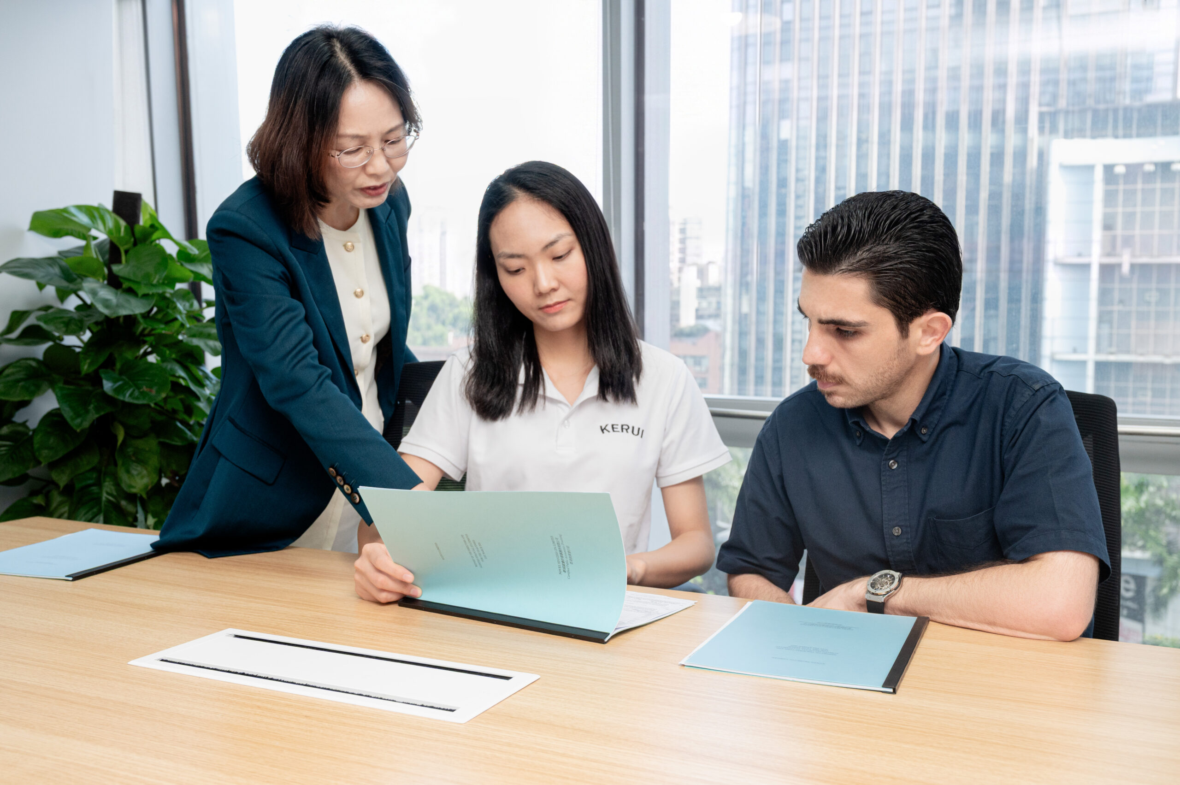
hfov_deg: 55.1
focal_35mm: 34
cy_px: 392
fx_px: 1130
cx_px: 590
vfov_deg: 38.3
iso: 1250
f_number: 6.3
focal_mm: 34.5
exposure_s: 1/125
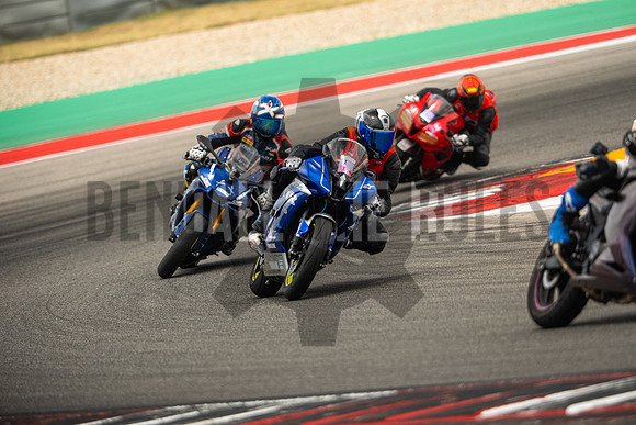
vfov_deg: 3.3
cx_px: 318
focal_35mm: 420
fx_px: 7421
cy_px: 212
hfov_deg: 4.9
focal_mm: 280
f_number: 2.8
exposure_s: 1/2000
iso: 500
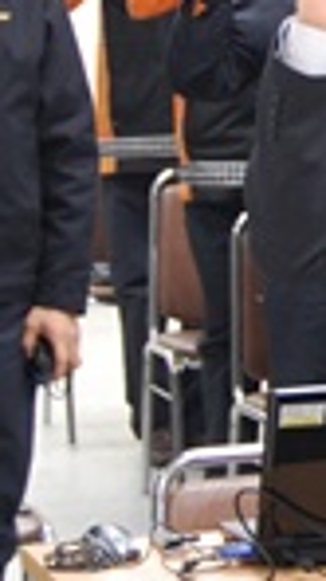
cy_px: 79
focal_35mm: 212
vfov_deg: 10.1
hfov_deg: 5.5
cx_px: 786
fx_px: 3265
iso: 800
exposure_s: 1/20
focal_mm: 40
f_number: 5
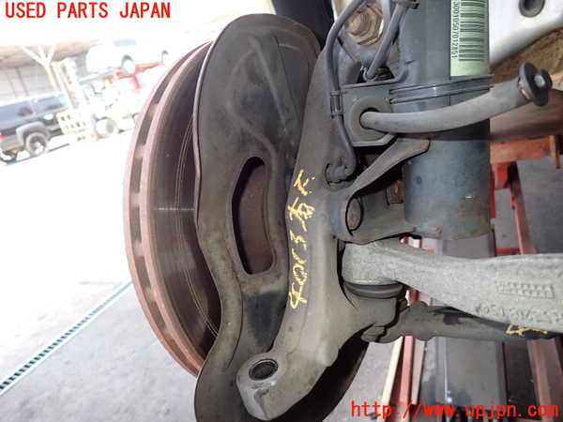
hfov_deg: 69.4
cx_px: 282
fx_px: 407
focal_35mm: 25
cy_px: 211
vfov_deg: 54.9
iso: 200
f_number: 5.6
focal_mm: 4.5
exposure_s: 1/30
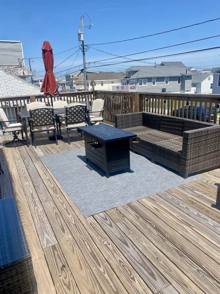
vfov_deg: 67.3
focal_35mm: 26
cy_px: 147
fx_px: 220
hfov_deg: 53.1
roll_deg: +4.2
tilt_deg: -14.5
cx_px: 110
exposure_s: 1/2967
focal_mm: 4.25
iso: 32
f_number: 1.8
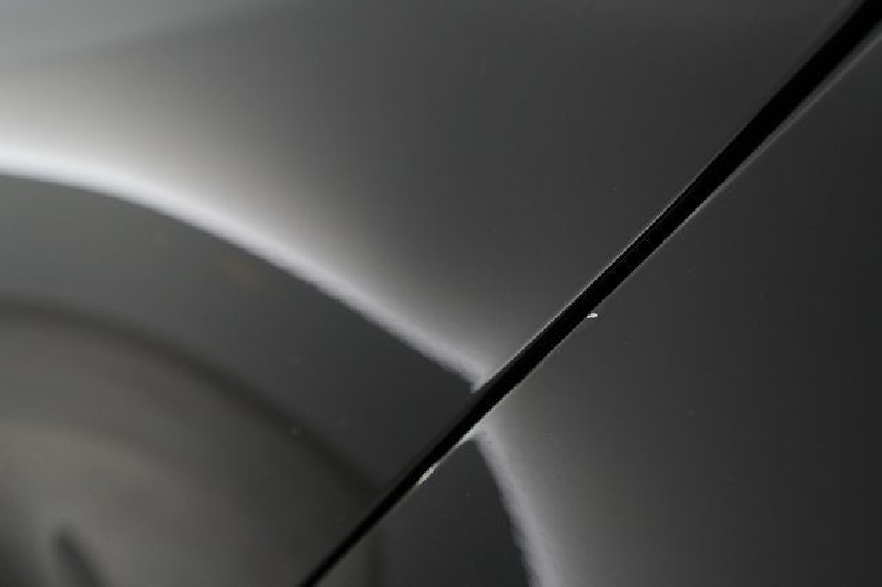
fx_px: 661
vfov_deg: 47.9
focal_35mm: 27
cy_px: 294
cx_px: 441
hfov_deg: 67.4
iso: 3200
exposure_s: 1/100
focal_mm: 27
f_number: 5
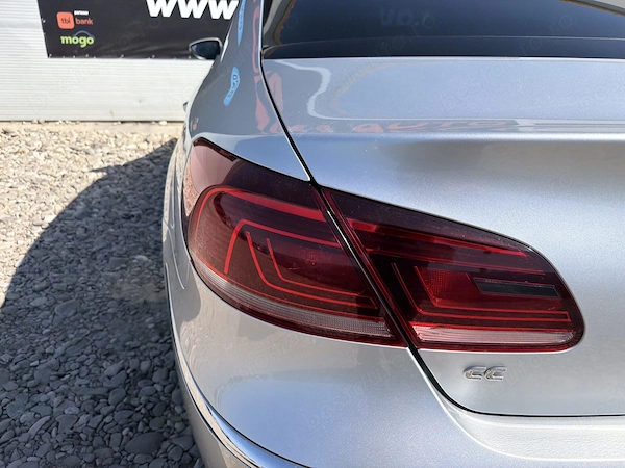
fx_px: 433
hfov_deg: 71.6
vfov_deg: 56.8
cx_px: 312
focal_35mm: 24
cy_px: 234
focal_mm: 6.76
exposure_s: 1/22727
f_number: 1.78
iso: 400
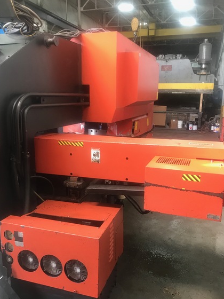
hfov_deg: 44.2
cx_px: 112
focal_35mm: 32
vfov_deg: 56.8
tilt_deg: -11.0
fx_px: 276
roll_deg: -0.1
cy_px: 157
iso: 40
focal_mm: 3.99
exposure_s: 1/20
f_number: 1.8
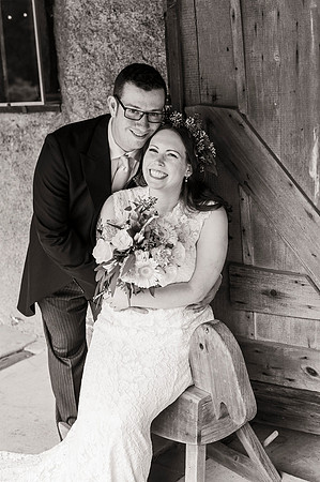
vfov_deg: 39.6
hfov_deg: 26.9
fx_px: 668
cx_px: 160
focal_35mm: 50
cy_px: 241
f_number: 4.5
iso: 640
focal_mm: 50
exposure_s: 1/640
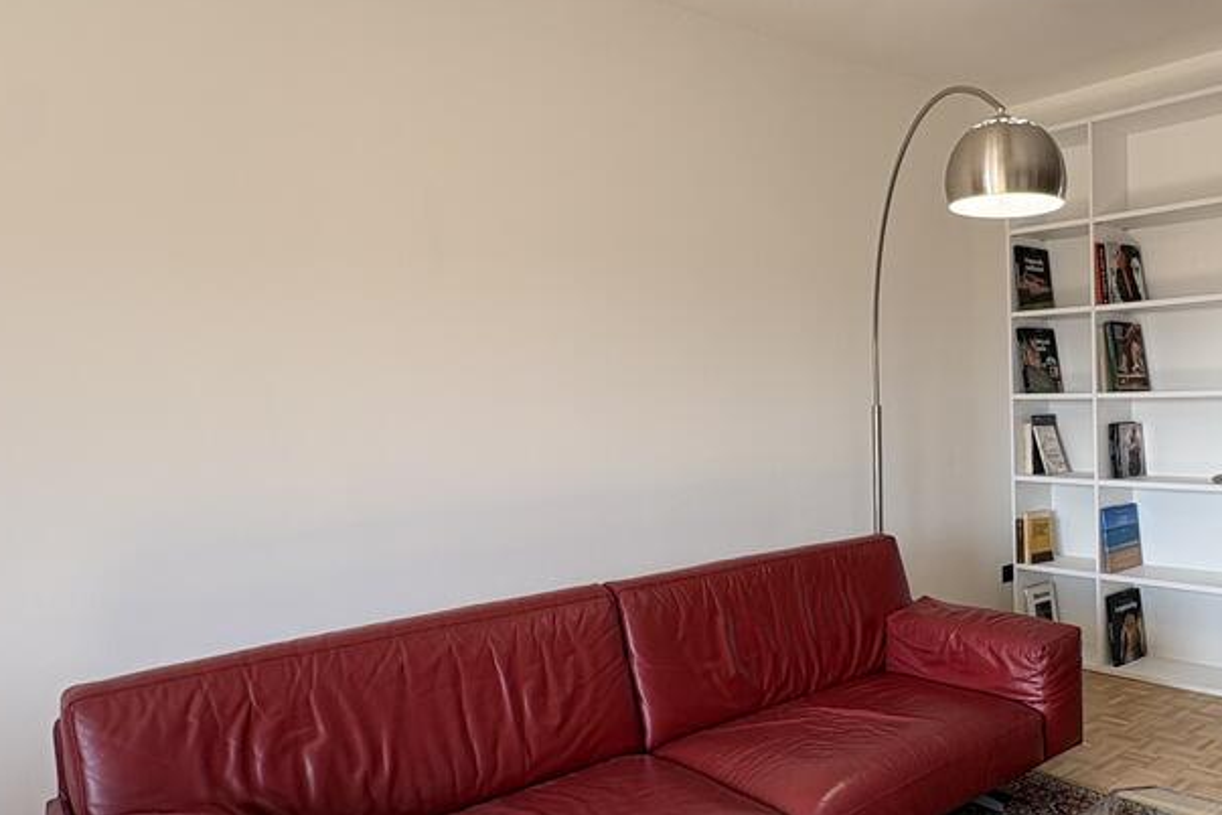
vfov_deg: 44.9
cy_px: 434
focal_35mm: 29
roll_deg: +3.0
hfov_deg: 59.9
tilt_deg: -1.4
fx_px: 984
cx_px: 930
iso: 50
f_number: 2.2
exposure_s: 1/99
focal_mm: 2.22
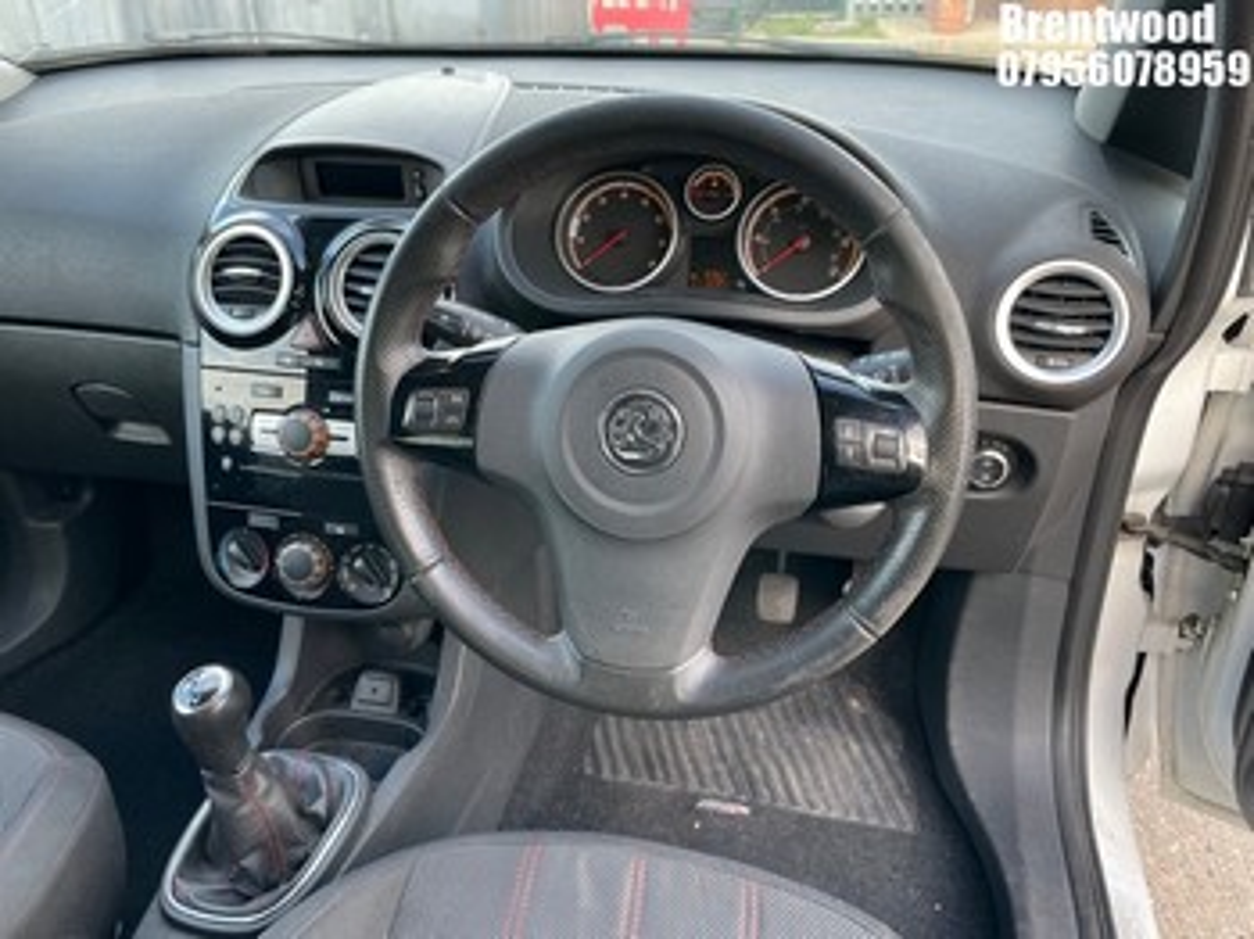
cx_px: 627
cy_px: 470
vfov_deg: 53.0
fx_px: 941
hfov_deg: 67.3
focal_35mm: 26
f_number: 1.6
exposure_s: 1/121
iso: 80
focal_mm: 4.2
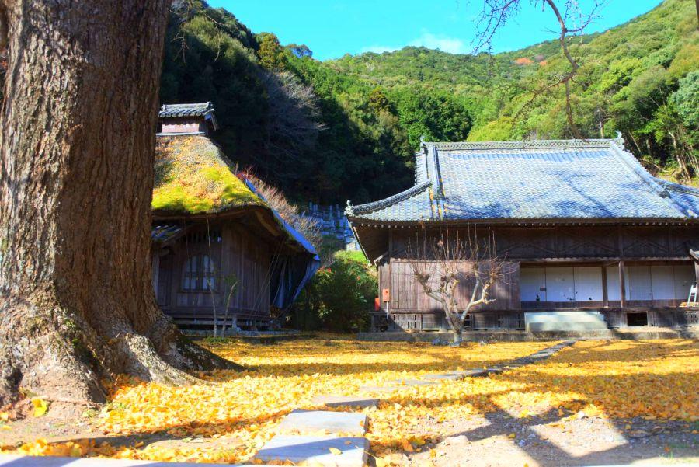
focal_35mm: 27
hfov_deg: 67.4
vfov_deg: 48.0
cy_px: 234
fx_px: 524
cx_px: 350
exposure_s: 1/640
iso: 160
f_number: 3.5
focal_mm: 10
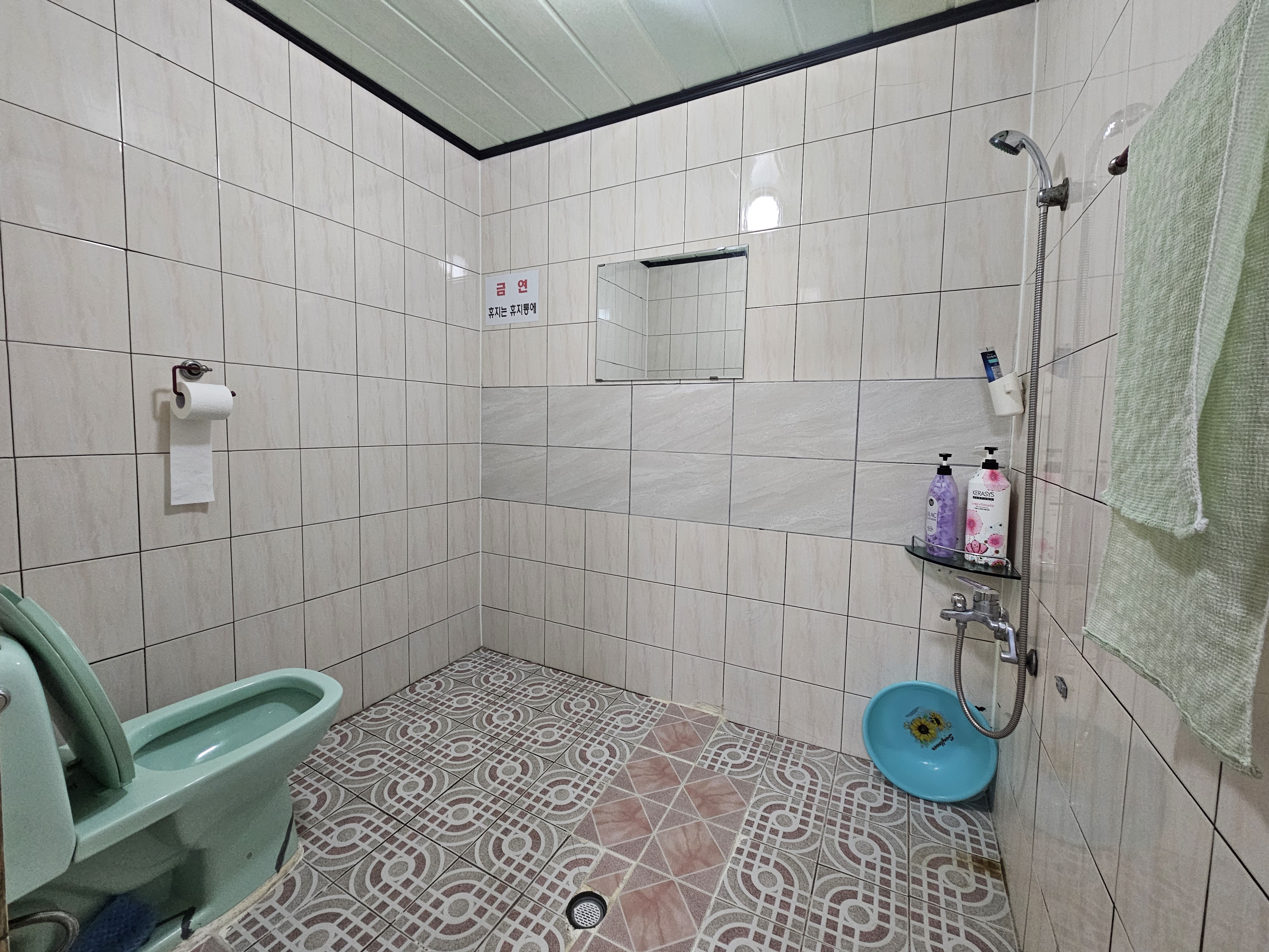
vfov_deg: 89.9
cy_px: 476
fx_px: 477
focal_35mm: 13
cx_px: 634
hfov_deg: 106.2
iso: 320
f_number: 2.2
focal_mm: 2.2
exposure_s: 1/60
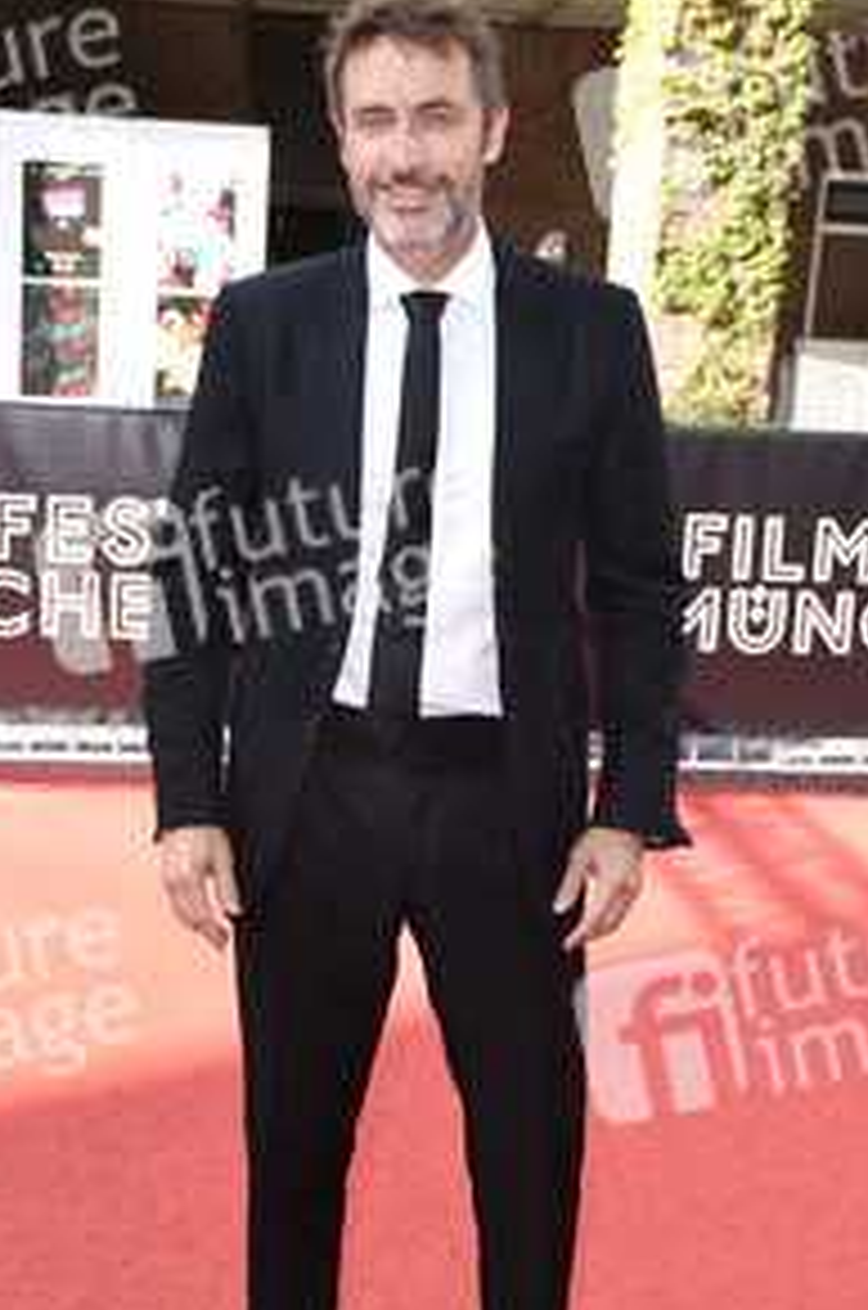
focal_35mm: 56
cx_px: 396
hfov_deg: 24.2
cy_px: 792
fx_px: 2021
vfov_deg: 35.7
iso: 160
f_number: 6.3
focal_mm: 27
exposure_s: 1/125
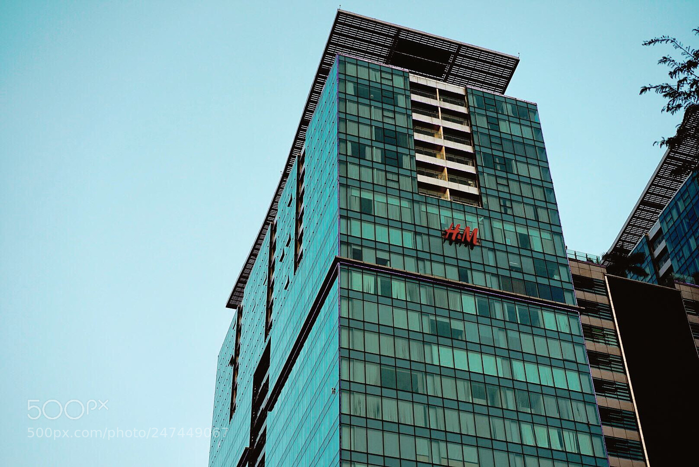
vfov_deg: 24.7
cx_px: 350
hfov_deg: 36.2
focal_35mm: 55
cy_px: 234
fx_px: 1069
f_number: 3.2
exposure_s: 1/320
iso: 100
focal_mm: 55
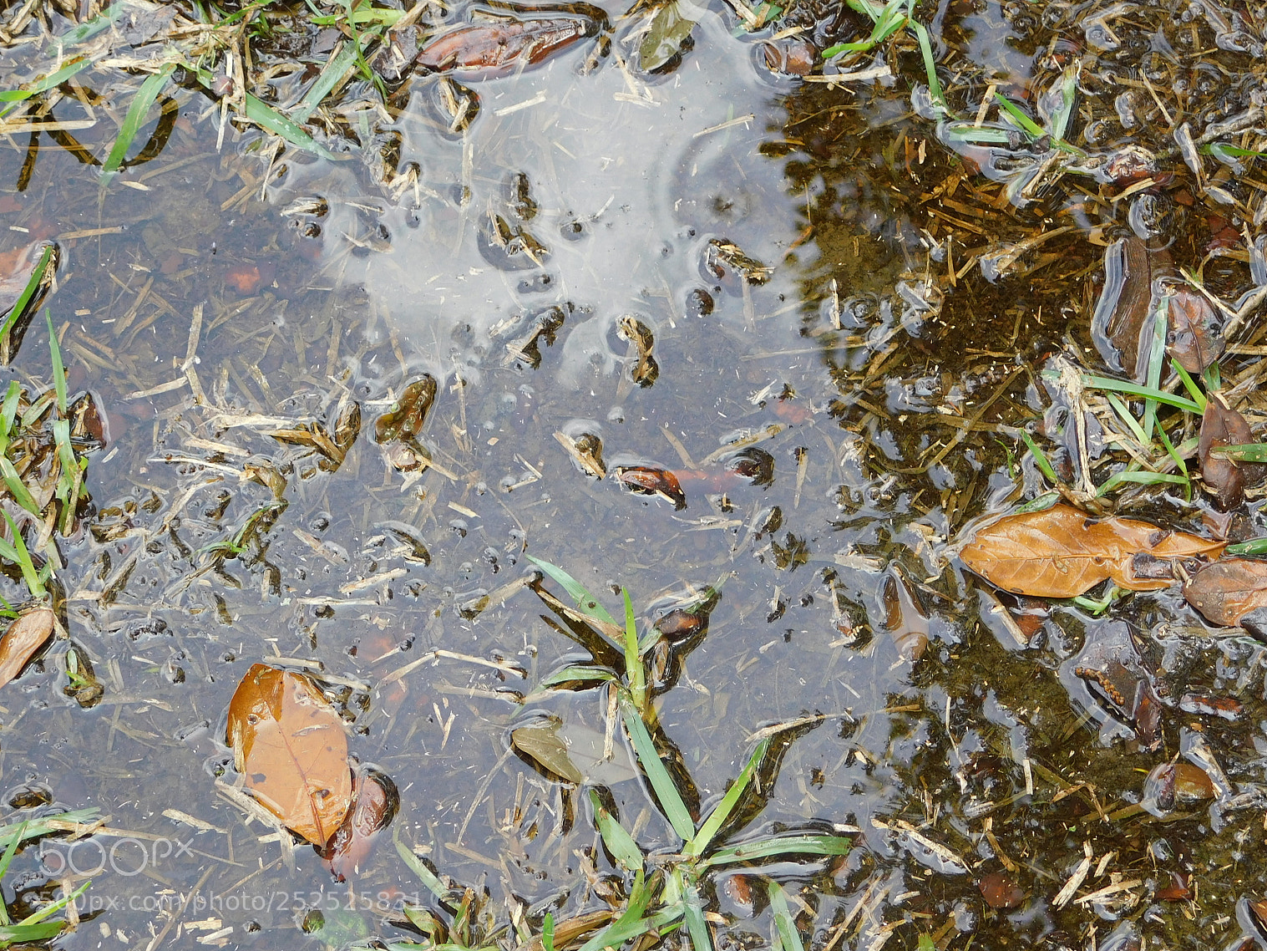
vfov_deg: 15.4
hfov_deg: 20.4
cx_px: 655
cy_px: 465
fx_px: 3514
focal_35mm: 96
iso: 125
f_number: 4.5
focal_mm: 16.1
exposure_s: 1/60
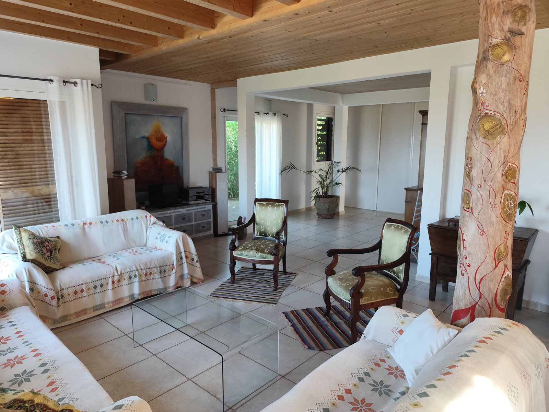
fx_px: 365
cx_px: 274
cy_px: 206
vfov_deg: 58.9
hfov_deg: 73.9
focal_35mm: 23
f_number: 1.65
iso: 320
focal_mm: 6.19
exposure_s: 1/100
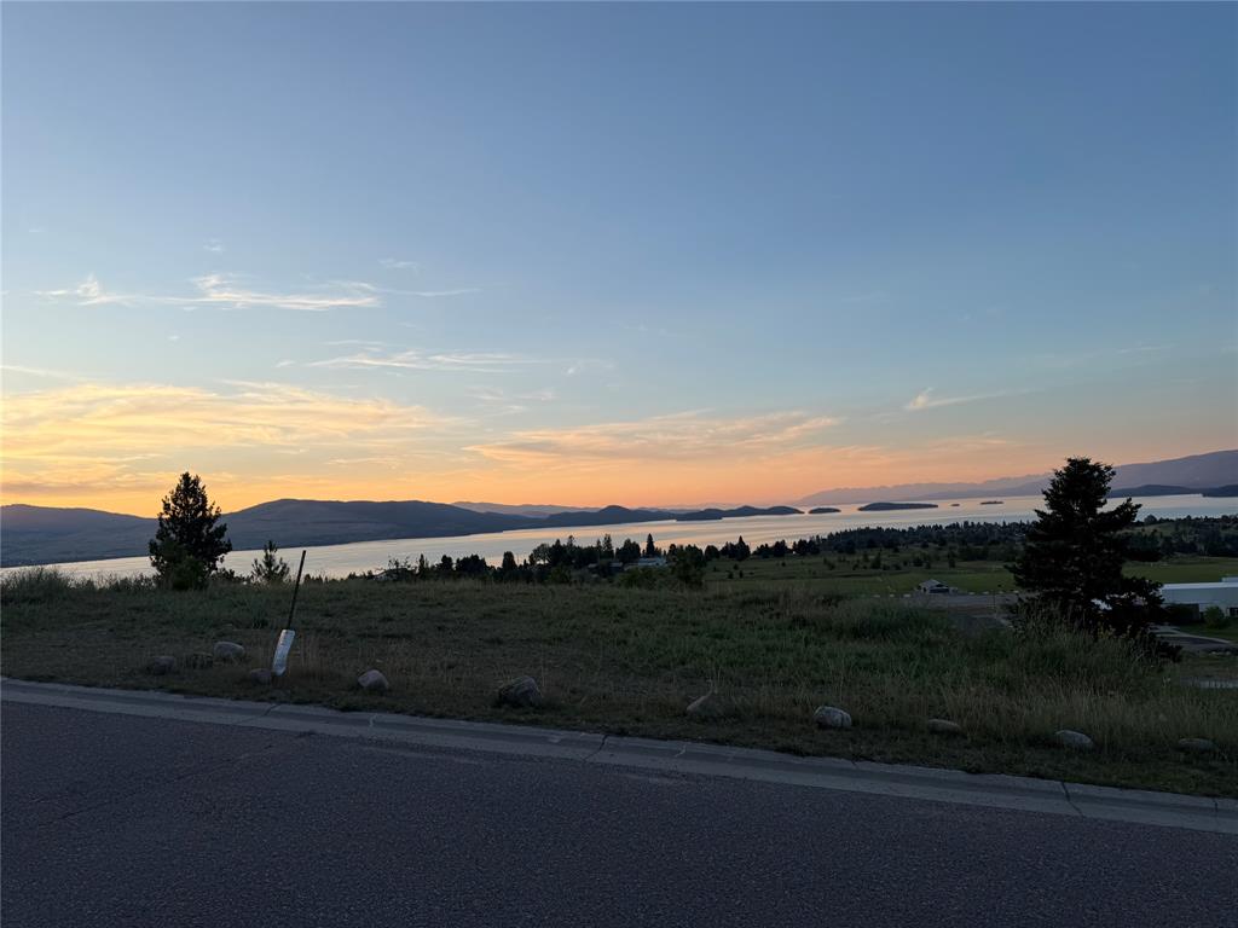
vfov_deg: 56.8
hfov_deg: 71.6
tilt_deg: +3.7
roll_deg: +4.9
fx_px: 858
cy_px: 464
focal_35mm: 24
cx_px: 619
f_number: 1.78
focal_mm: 6.76
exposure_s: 1/1174
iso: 80
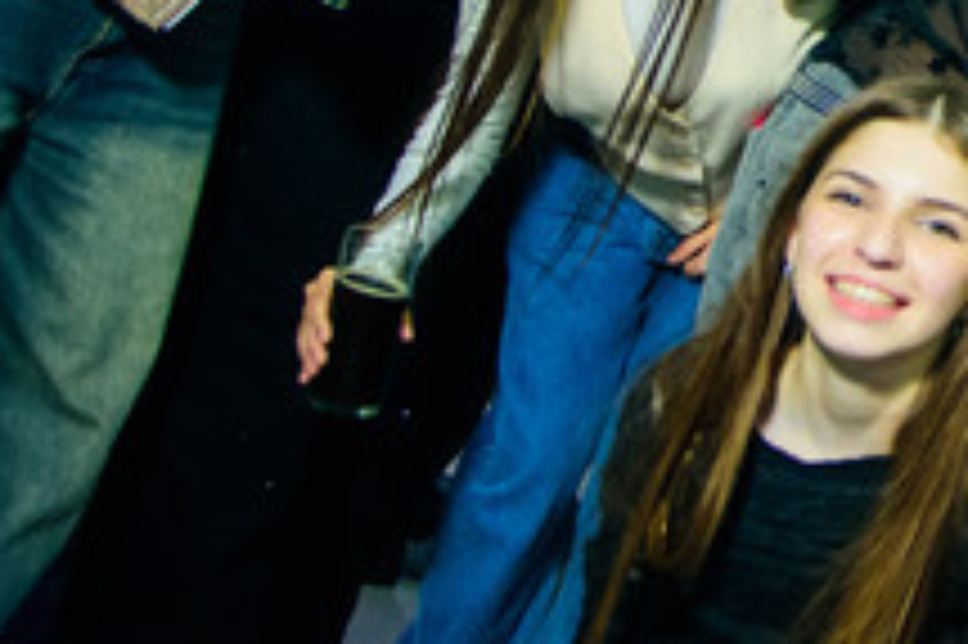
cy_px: -142
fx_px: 2042
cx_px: 1256
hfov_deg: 23.6
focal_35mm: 76
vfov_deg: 17.1
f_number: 2.8
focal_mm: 17
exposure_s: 1/60
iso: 2500
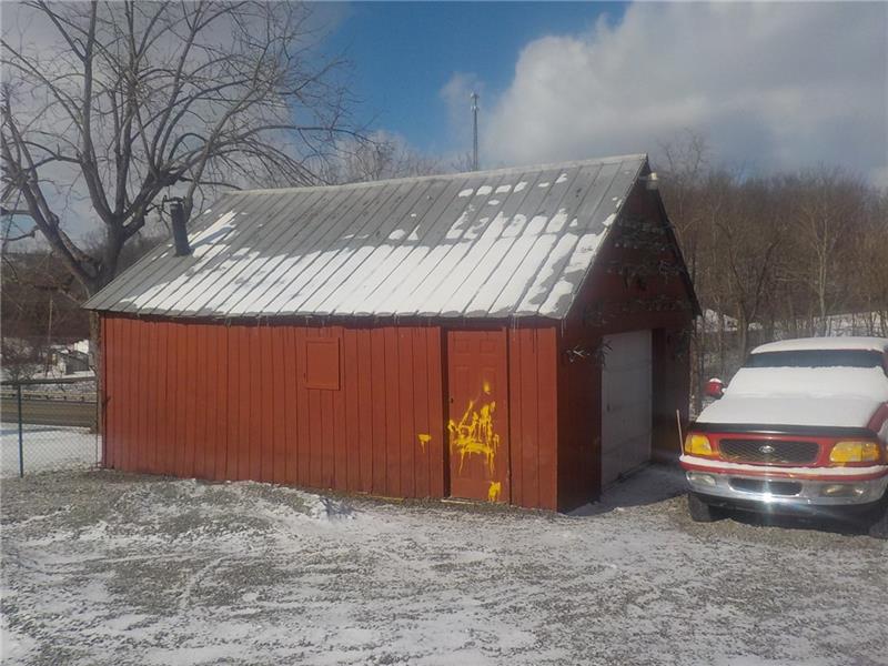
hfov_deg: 60.0
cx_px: 444
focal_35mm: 30
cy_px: 333
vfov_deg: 46.8
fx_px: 770
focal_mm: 4.1
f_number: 6.6
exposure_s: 1/800
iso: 125
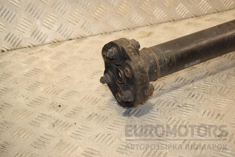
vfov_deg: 21.6
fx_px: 411
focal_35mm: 63
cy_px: 78
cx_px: 118
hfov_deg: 31.9
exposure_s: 1/200
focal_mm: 42
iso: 800
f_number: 7.1
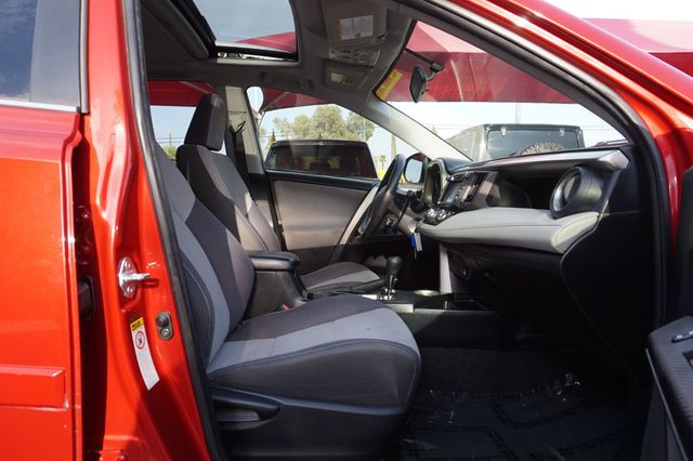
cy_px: 230
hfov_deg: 73.8
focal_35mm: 24
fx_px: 462
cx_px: 346
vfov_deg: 53.1
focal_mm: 16
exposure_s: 1/80
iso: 100
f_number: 5.6
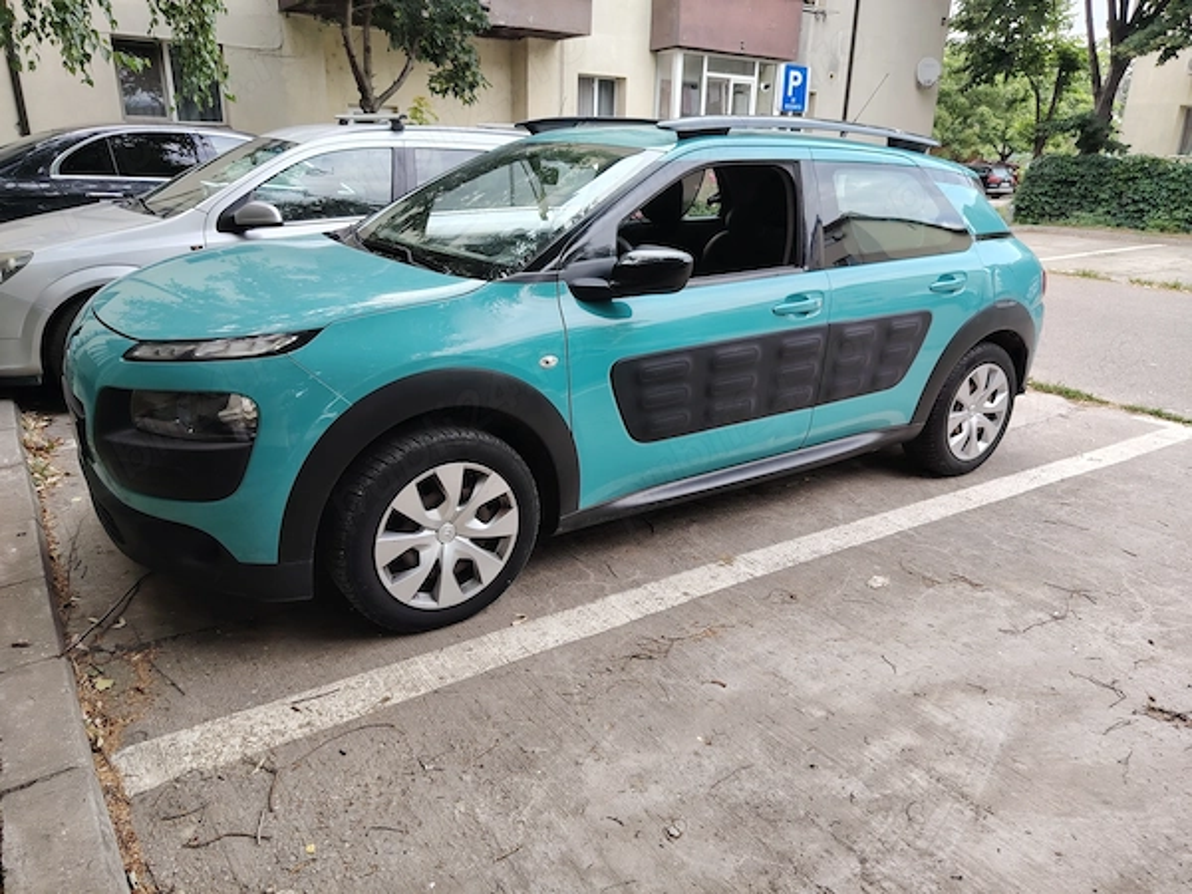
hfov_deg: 71.6
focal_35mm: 24
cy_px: 447
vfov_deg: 56.8
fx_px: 826
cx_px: 596
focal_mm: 5.25
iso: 163
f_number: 1.75
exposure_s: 1/50
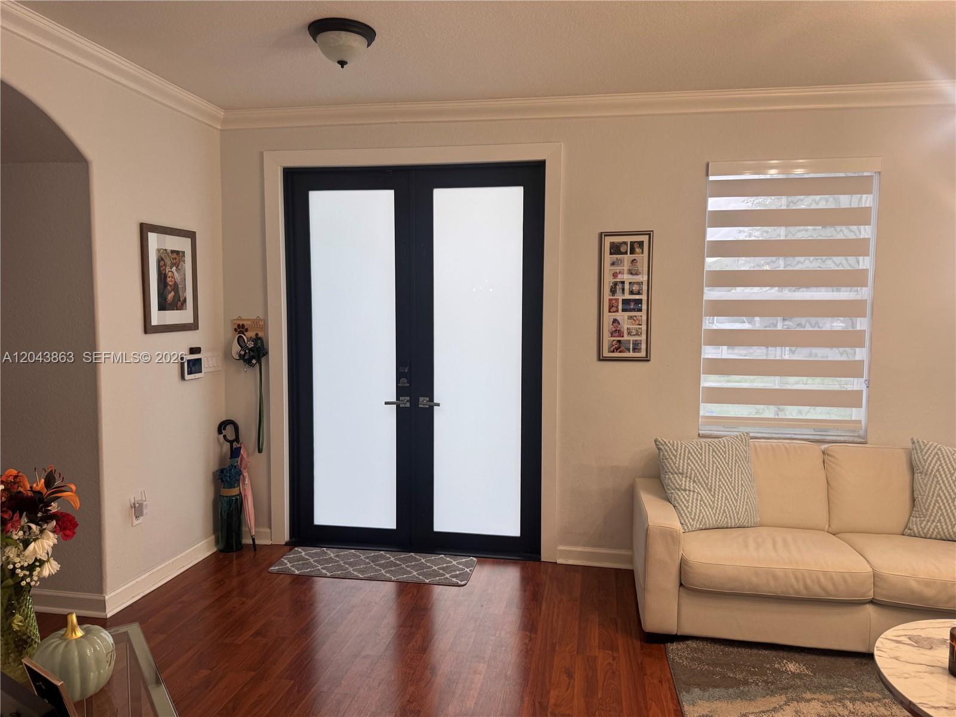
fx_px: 663
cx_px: 478
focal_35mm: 24
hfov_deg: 71.6
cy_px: 358
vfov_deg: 56.8
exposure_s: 1/120
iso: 100
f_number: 1.78
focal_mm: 6.76
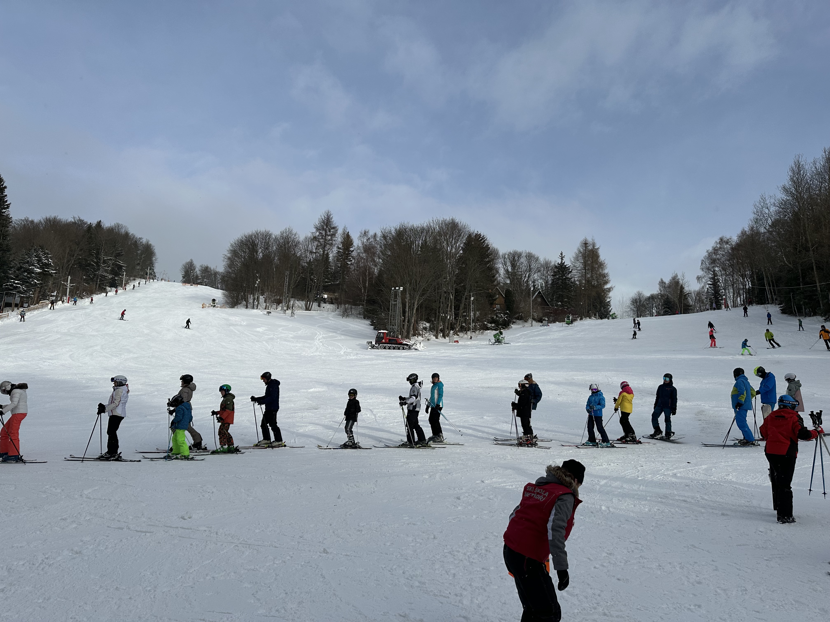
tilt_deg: +12.3
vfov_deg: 56.8
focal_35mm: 24
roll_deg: -2.6
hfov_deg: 71.6
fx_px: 575
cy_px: 311
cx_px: 415
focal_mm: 6.86
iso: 80
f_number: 1.78
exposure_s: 1/5263
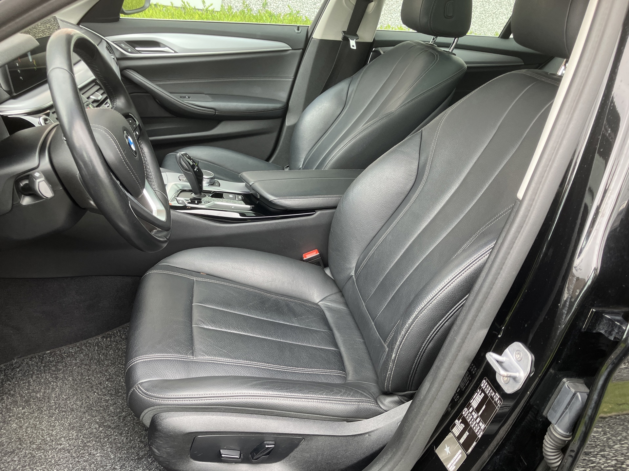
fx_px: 509
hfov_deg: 63.4
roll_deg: -6.4
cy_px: 236
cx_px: 314
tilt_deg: -27.4
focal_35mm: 28
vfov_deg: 49.7
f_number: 1.8
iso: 80
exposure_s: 1/121
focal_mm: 3.99
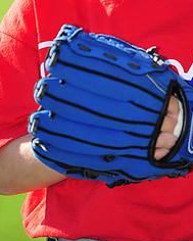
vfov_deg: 4.5
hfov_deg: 3.6
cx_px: 149
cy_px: -47
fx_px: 3047
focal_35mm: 427
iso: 200
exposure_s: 1/640
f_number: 4.5
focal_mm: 185
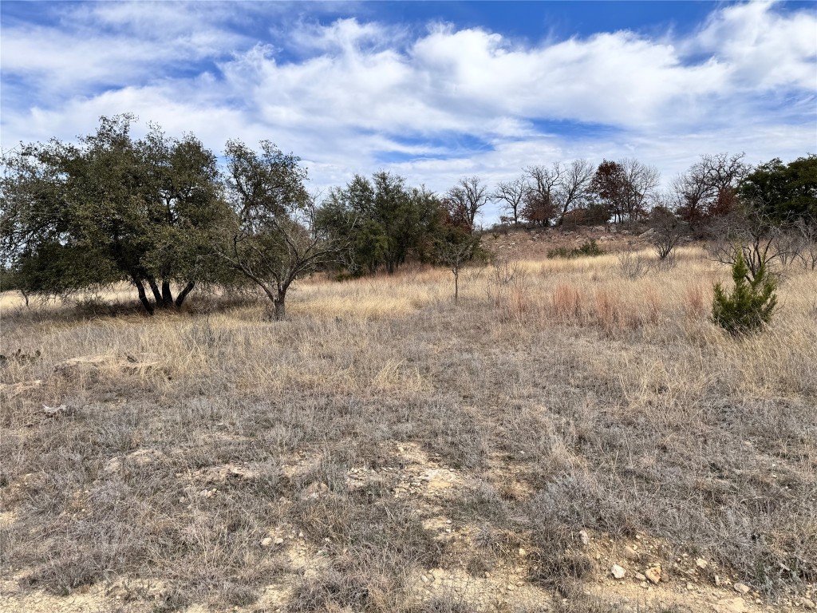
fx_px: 566
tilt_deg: -2.5
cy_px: 306
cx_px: 408
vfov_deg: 56.8
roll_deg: +1.3
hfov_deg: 71.6
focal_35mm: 24
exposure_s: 1/4608
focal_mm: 6.86
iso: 80
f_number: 1.78
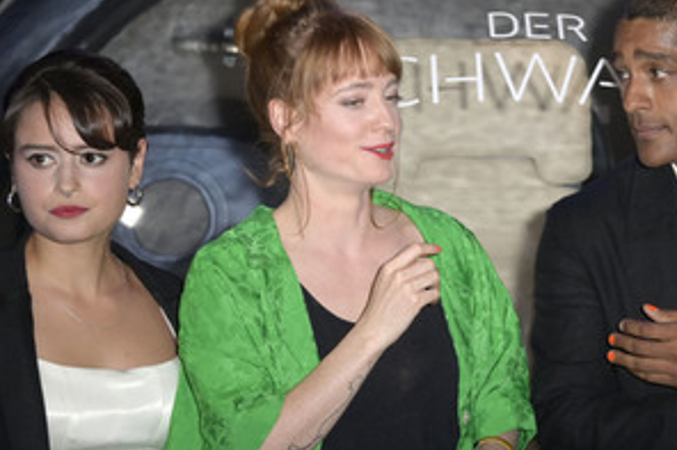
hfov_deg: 14.9
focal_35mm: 137
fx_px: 2575
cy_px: 283
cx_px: 509
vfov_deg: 10.0
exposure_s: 1/200
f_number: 5.6
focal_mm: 90
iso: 1000
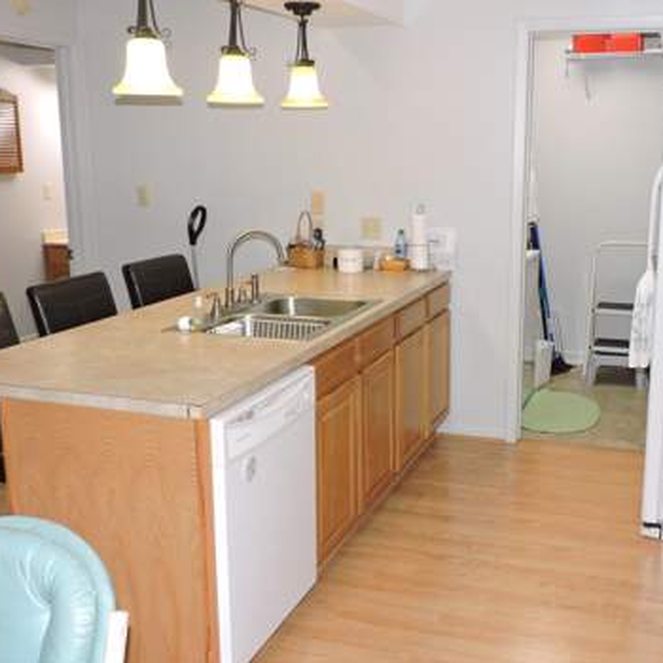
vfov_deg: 41.9
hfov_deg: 41.6
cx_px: 403
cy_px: 326
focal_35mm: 40
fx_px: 867
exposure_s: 1/30
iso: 200
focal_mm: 5.9
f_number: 3.2
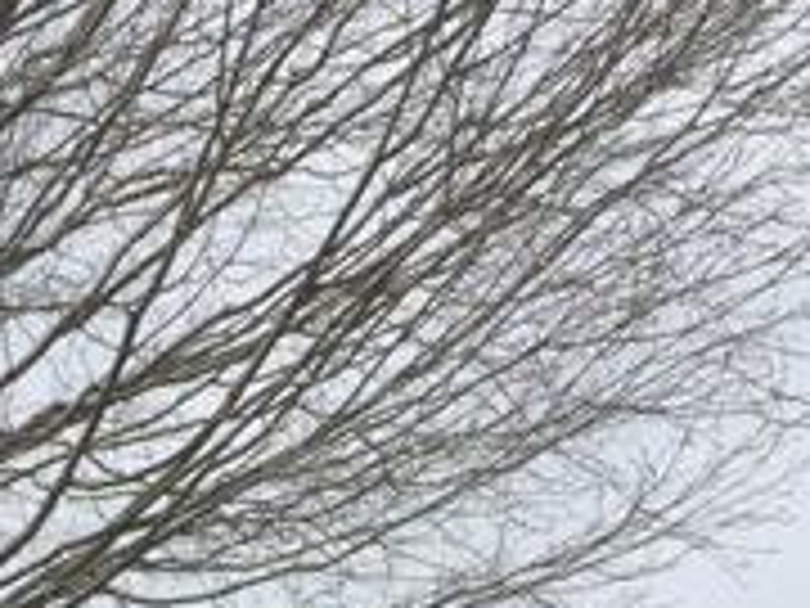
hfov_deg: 18.8
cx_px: 97
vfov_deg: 13.6
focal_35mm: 103
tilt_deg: +7.2
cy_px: 892
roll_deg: -0.5
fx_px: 2410
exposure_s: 1/3049
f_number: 2.2
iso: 32
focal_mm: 4.15
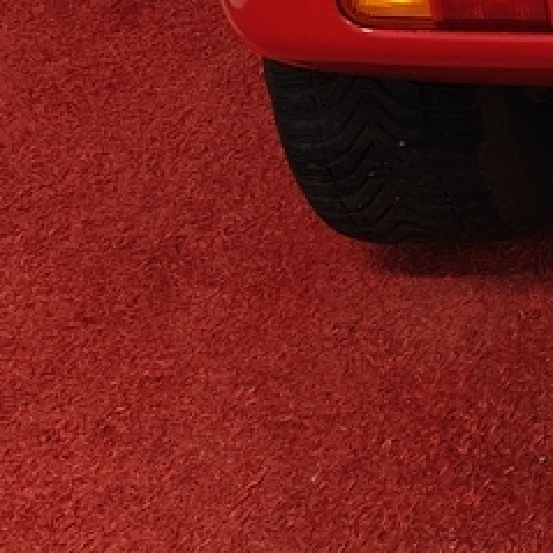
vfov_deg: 12.0
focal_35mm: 128
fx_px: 2313
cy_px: -578
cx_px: 1166
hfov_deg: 11.9
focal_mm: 5.59
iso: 125
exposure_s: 1/63
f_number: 1.8
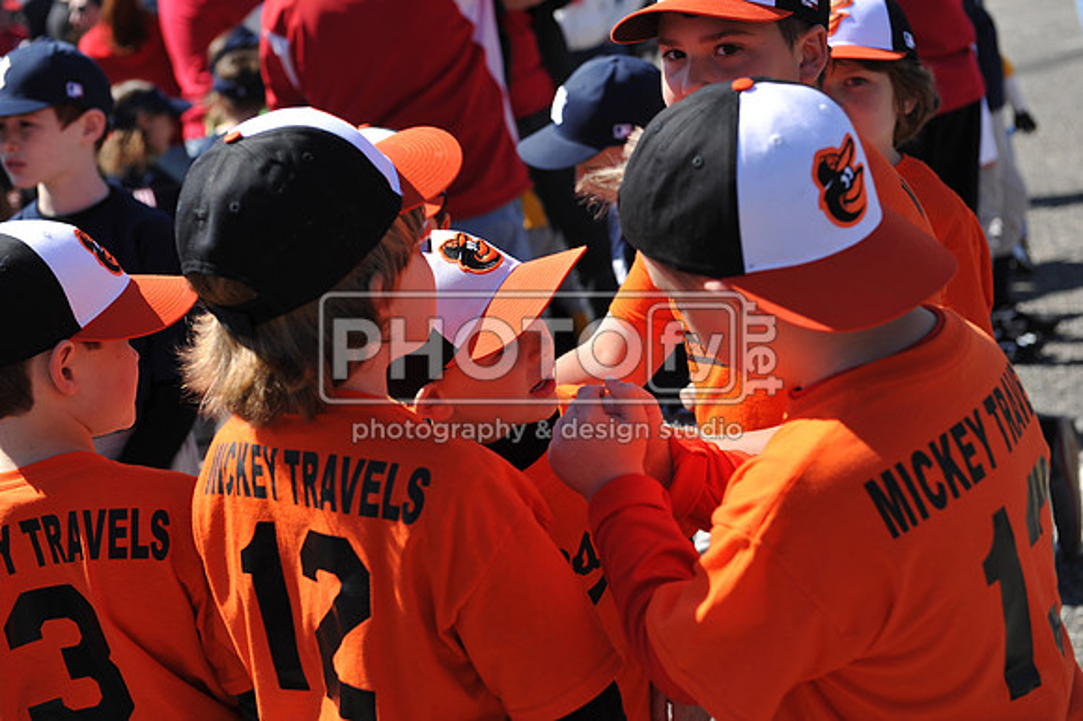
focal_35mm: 70
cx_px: 542
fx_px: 2105
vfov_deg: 19.4
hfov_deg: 28.9
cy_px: 360
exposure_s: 1/800
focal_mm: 70
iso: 200
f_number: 5
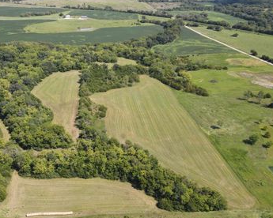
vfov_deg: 43.1
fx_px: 275
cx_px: 89
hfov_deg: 51.8
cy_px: 87
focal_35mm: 34
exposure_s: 1/400
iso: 100
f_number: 2.8
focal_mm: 4.5
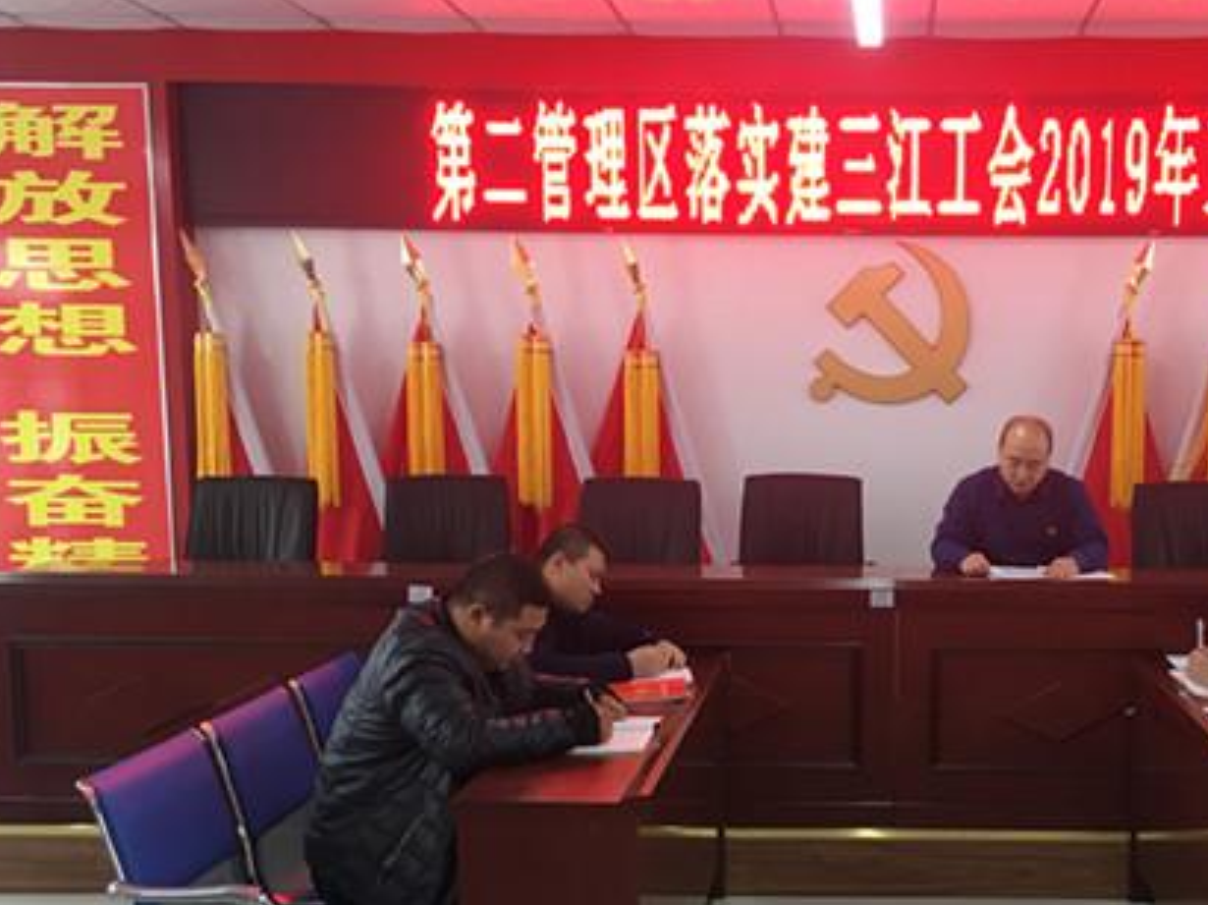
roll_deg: -0.1
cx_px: 887
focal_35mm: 46
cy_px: 635
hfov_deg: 40.3
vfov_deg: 31.1
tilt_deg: -7.4
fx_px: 1604
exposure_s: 1/33
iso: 64
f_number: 2.2
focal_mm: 4.15
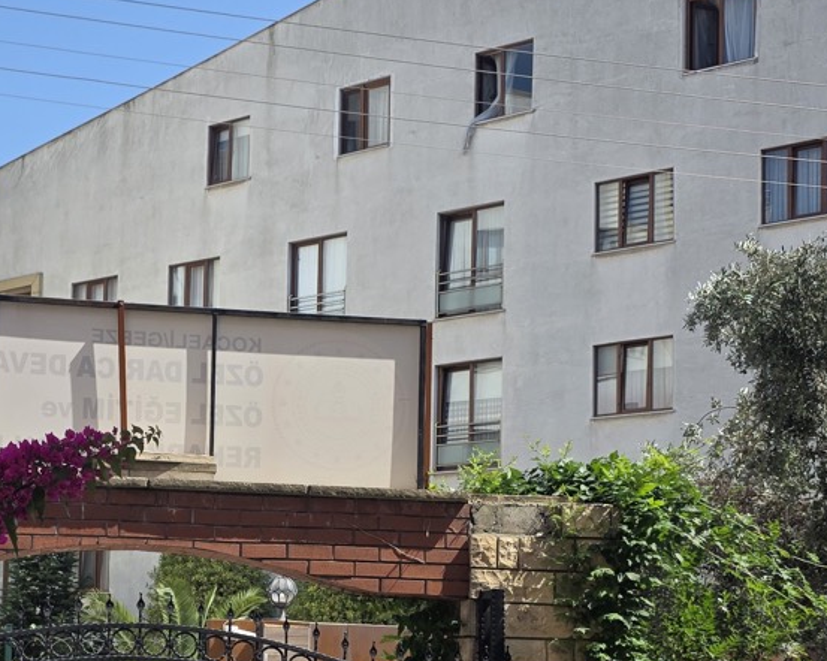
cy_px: 522
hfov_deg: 28.9
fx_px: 1590
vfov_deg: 23.2
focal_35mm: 65
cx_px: 250
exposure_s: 1/3647
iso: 80
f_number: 1.7
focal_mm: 6.3
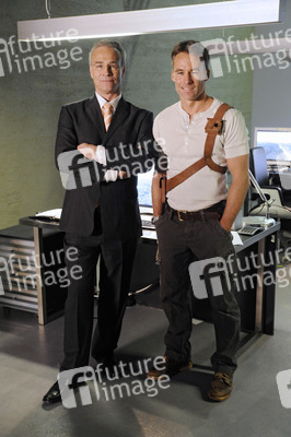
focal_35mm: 50
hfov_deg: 26.9
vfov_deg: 39.6
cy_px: 218
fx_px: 607
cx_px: 146
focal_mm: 50
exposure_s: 1/50
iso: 4000
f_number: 5
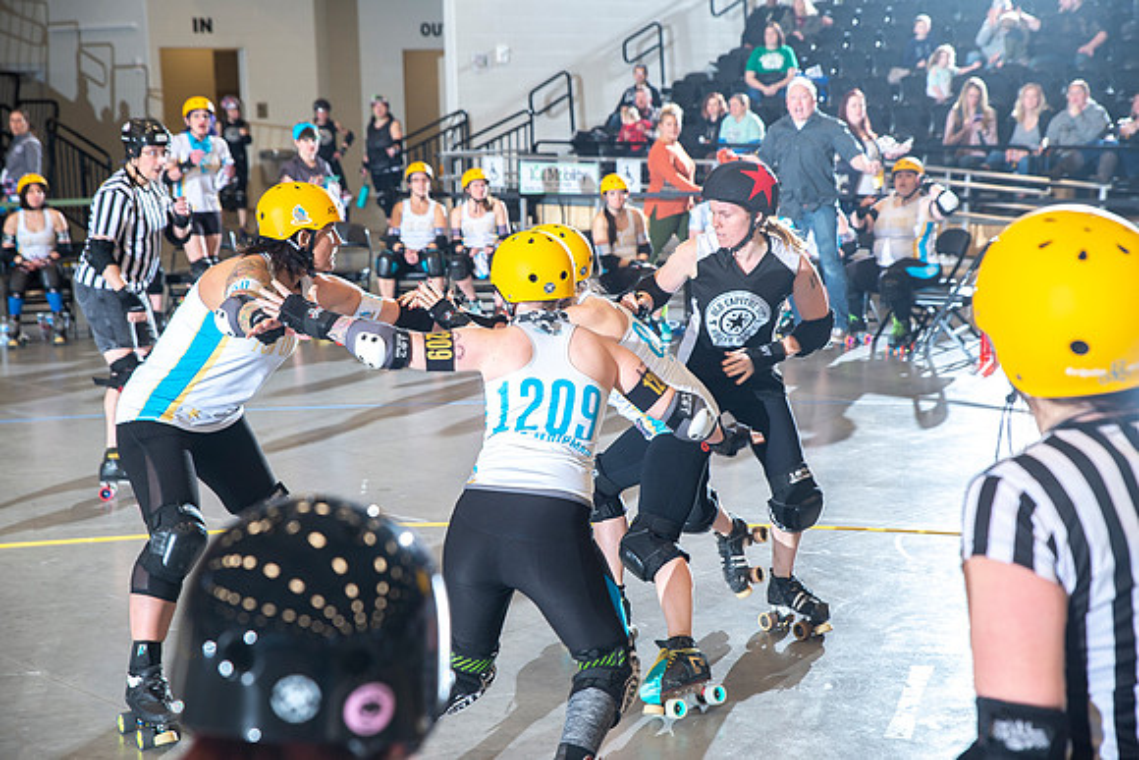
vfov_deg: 22.6
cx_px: 570
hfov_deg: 33.4
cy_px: 380
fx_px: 1899
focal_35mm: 60
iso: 500
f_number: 5
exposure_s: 1/160
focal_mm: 60
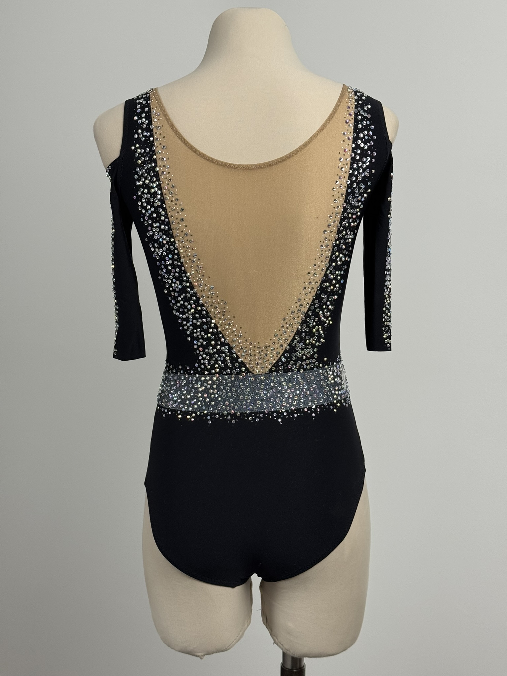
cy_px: 338
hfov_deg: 30.3
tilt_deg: -5.5
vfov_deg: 39.7
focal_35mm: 48
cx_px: 254
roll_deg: +1.5
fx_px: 937
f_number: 1.78
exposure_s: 1/100
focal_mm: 6.76
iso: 80
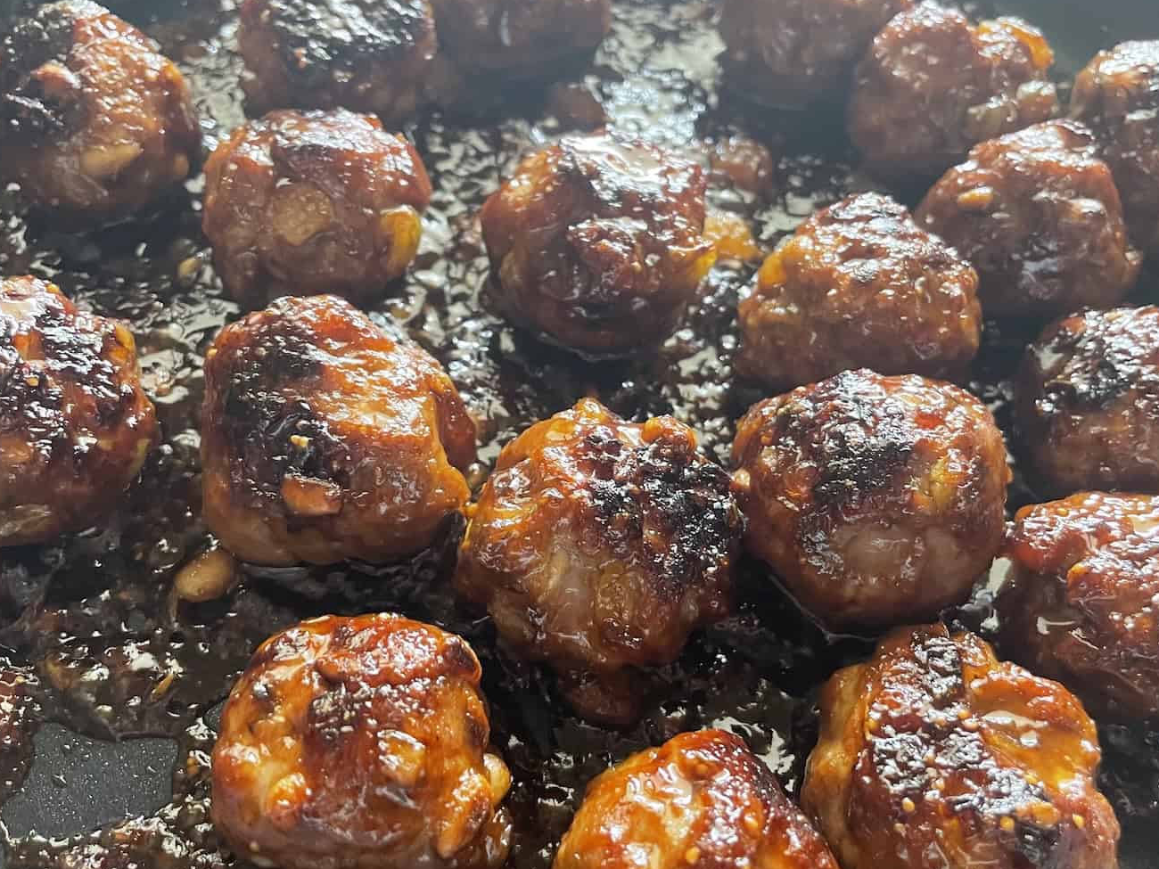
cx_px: 601
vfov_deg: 44.2
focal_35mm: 32
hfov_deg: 56.8
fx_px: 1071
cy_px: 453
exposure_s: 1/60
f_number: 1.6
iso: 500
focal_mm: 4.2
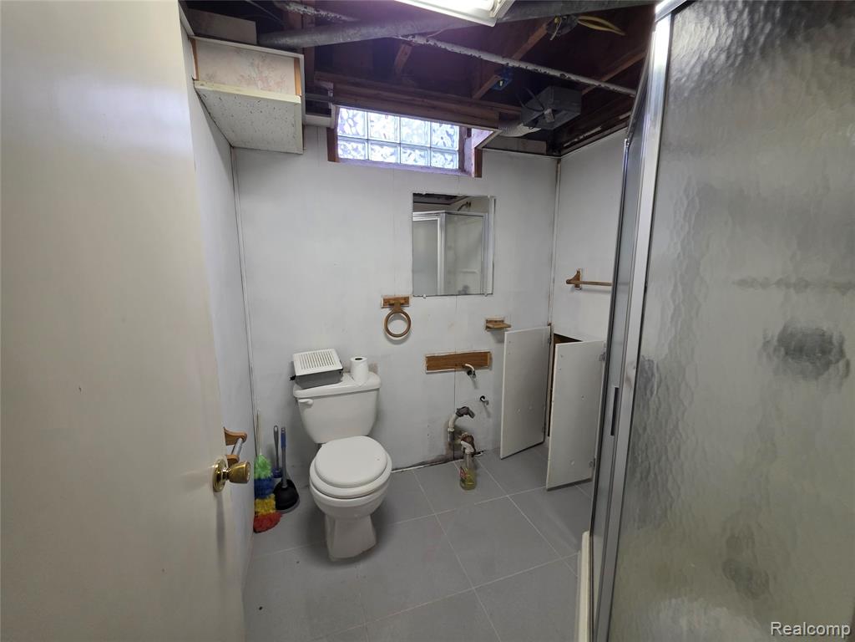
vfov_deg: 89.9
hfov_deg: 106.2
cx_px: 428
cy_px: 321
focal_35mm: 13
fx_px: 321
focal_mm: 2.2
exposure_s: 1/60
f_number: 1.9
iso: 200
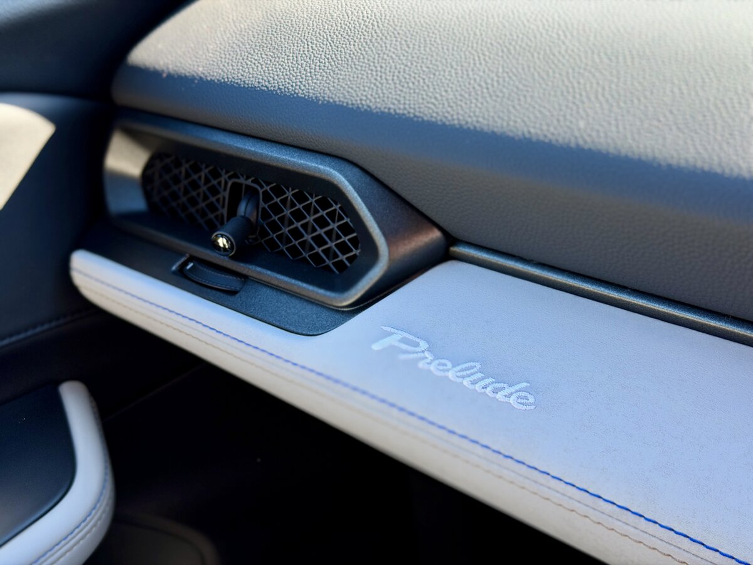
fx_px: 1044
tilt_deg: -26.1
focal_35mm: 48
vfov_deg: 30.3
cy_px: 282
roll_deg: +0.4
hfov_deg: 39.7
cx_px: 376
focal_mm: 6.76
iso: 50
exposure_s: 1/180
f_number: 1.78
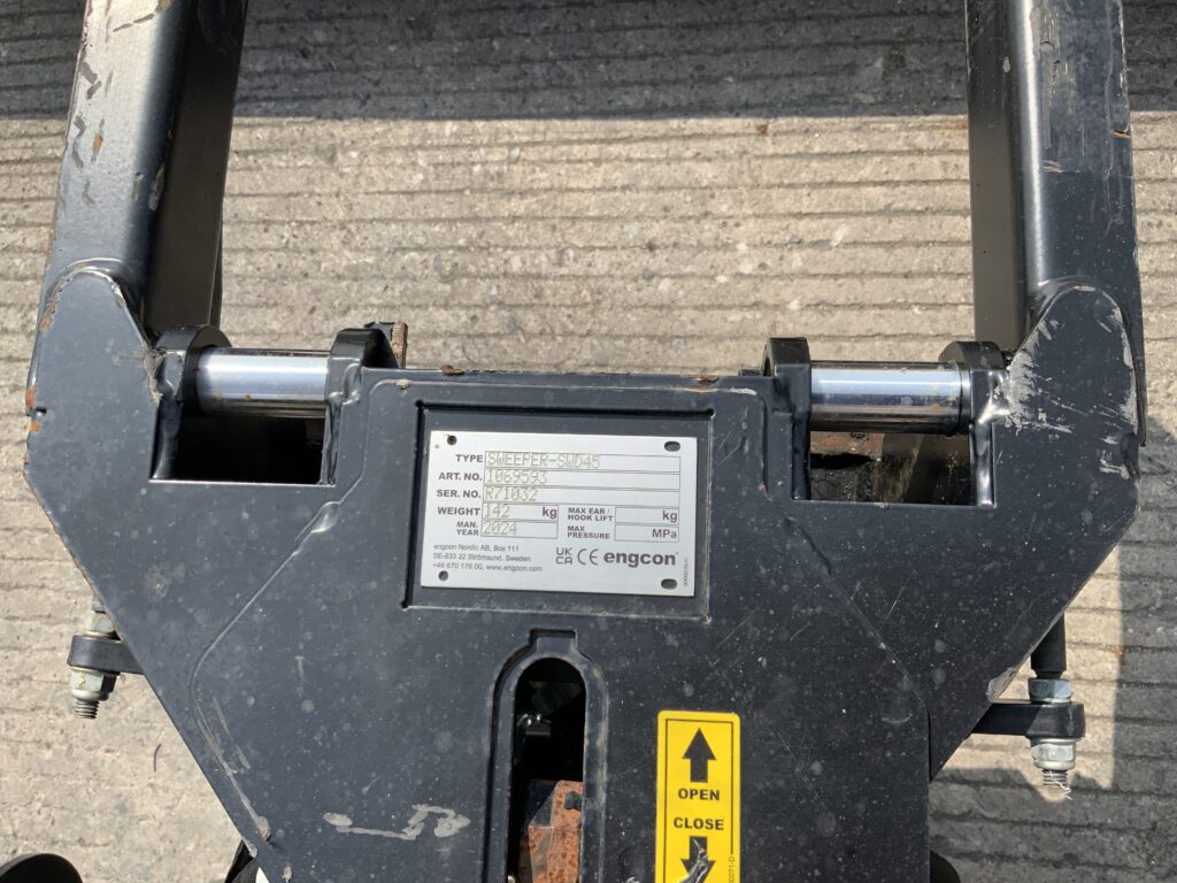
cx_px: 588
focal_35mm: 29
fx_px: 986
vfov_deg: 48.2
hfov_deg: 61.7
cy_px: 442
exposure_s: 1/1626
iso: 16
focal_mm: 3
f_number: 1.8
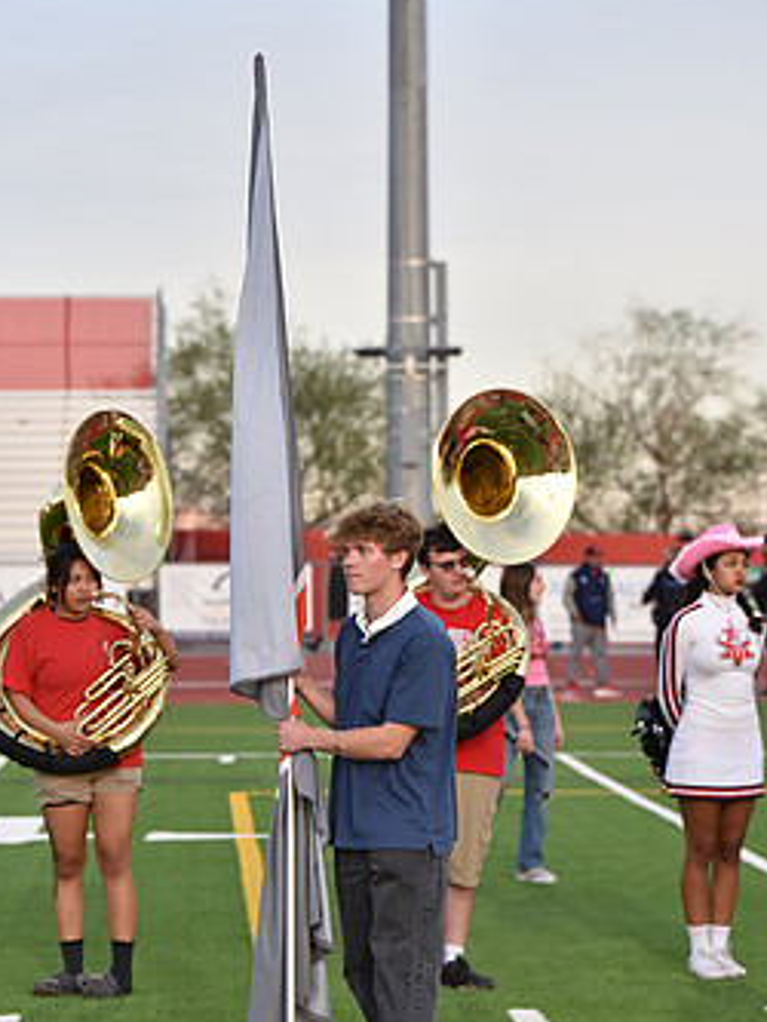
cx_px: 396
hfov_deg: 12.7
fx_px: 3454
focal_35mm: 117
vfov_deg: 16.8
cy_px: 669
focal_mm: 90
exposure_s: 1/800
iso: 720
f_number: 2.8
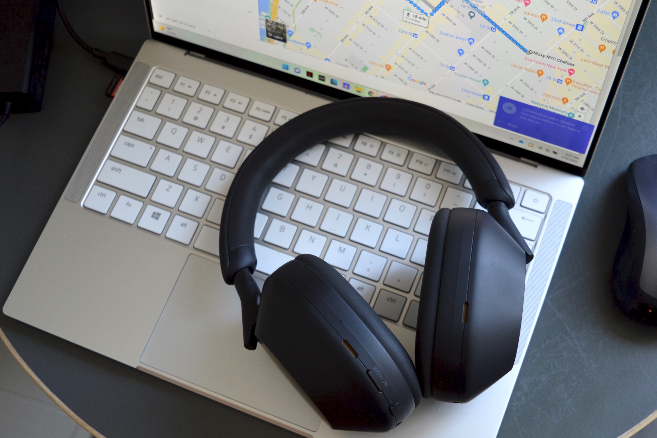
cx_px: 318
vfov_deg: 33.8
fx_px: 721
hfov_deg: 49.0
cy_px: 223
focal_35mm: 40
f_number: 4
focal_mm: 25
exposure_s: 1/60
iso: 400
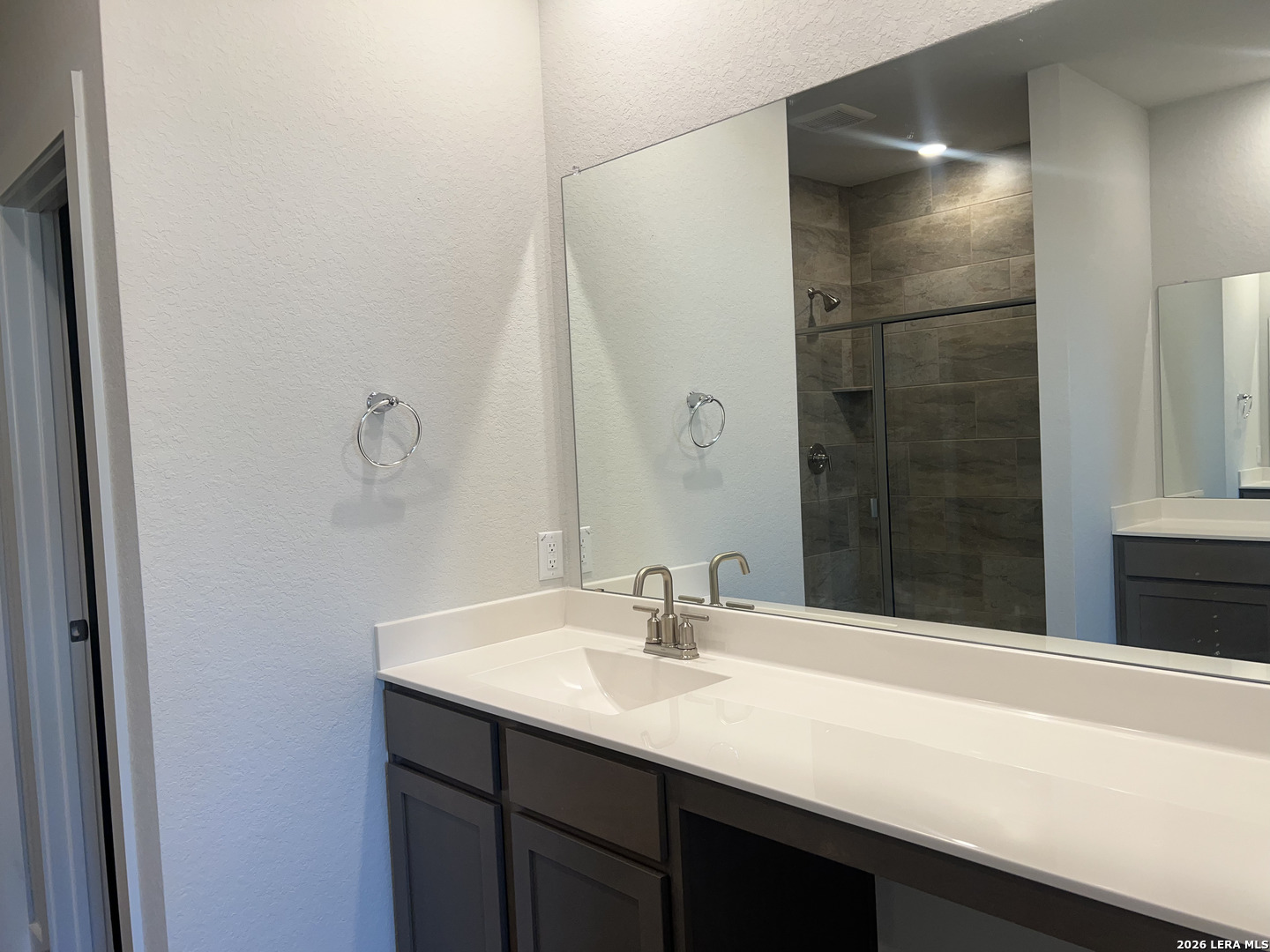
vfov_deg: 53.1
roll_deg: +2.7
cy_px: 476
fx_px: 954
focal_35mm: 26
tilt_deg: -2.8
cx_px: 635
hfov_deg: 67.3
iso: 64
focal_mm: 5.7
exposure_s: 1/120
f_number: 1.5
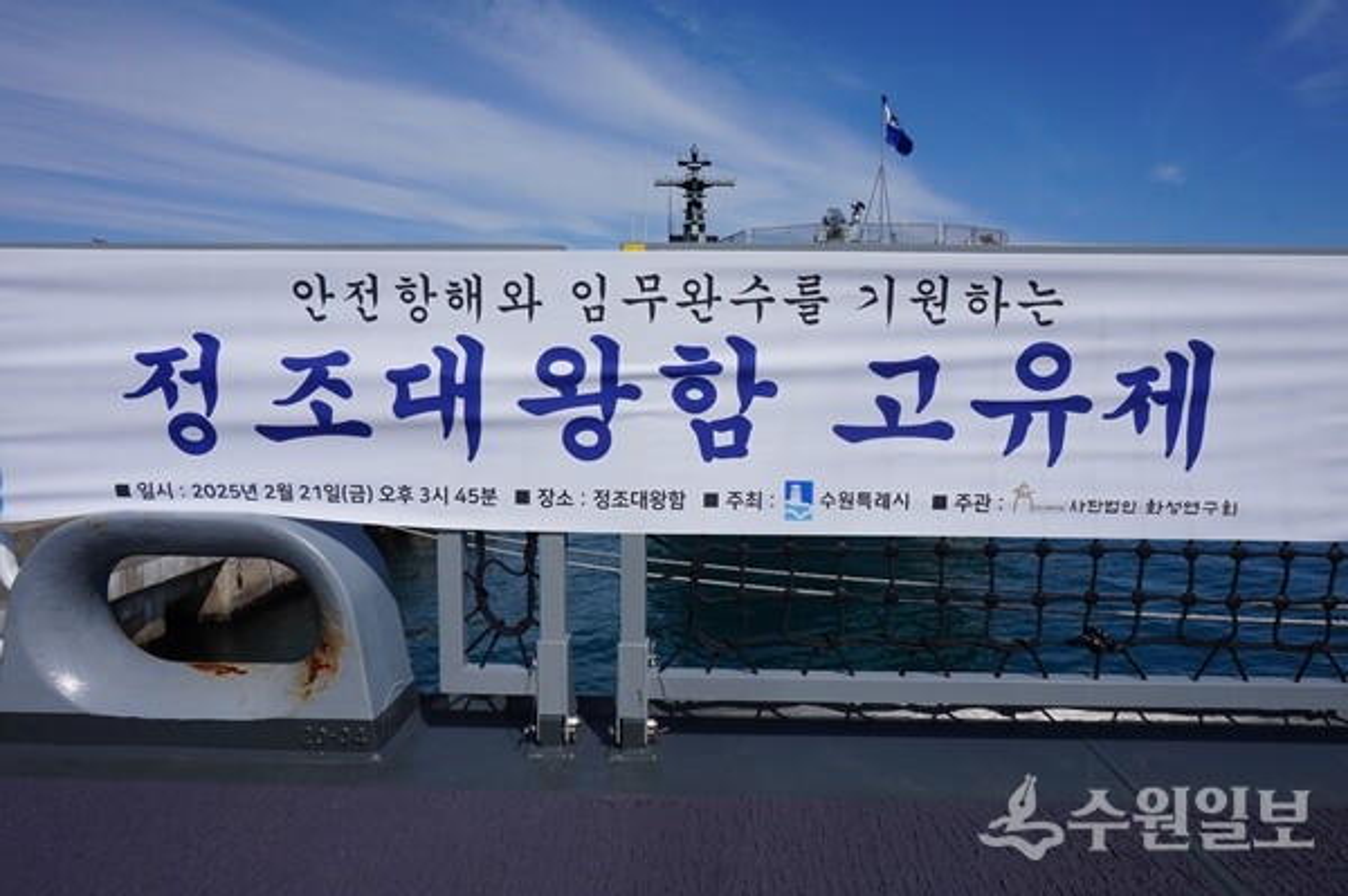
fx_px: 898
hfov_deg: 73.8
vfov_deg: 53.1
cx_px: 674
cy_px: 448
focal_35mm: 24
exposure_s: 1/200
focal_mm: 16
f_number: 14
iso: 100
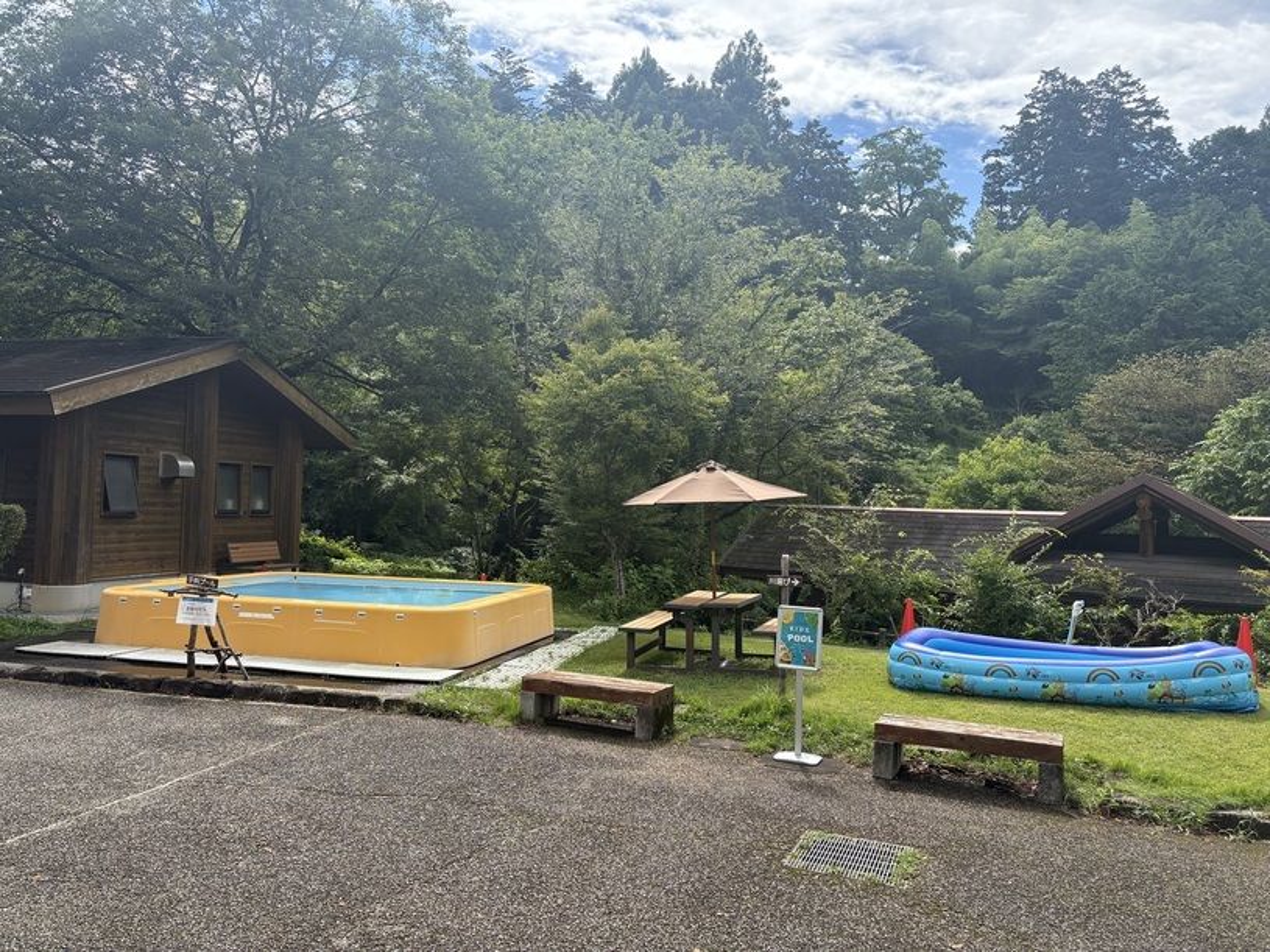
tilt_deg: +1.2
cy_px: 476
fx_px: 954
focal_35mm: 26
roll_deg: -0.9
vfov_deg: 53.1
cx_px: 635
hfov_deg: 67.3
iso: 64
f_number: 1.6
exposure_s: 1/2747
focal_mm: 5.96
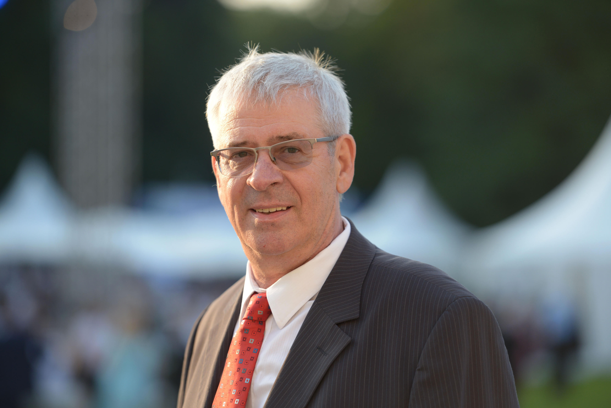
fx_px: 2971
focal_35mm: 175
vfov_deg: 7.9
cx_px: 306
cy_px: 204
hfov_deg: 11.7
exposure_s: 1/1000
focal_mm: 175
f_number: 2.8
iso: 320
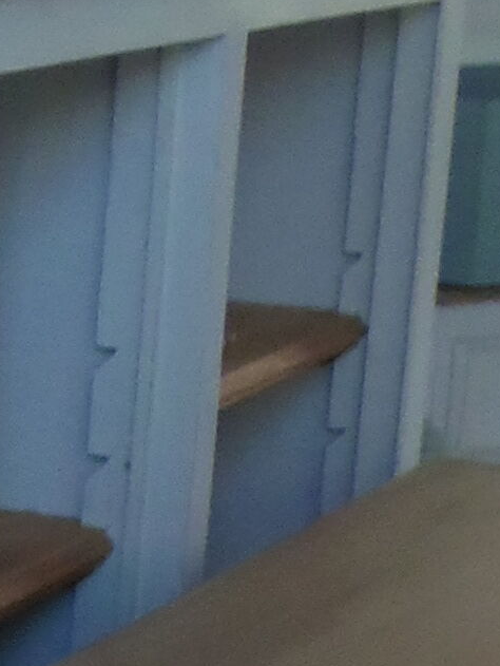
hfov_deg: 7.7
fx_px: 3136
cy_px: 492
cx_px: -1114
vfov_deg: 12.1
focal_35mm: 163
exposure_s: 1/30
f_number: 2.9
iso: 160
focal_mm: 4.3
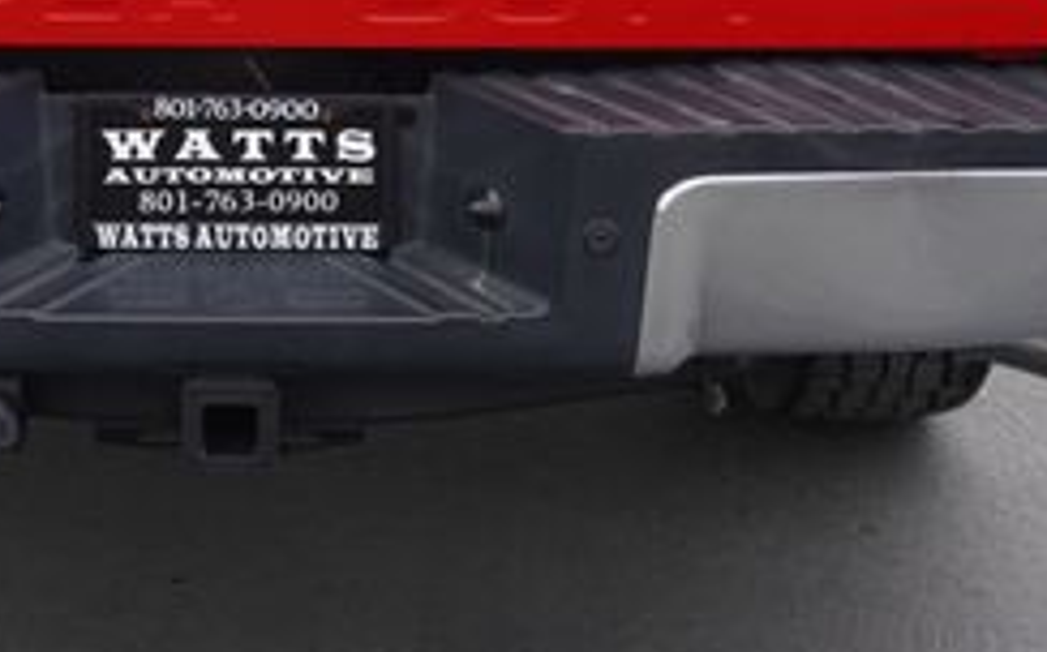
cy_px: -184
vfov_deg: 14.8
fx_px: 2404
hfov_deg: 24.2
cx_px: 206
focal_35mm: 84
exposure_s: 1/80
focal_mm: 21
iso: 100
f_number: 5.6
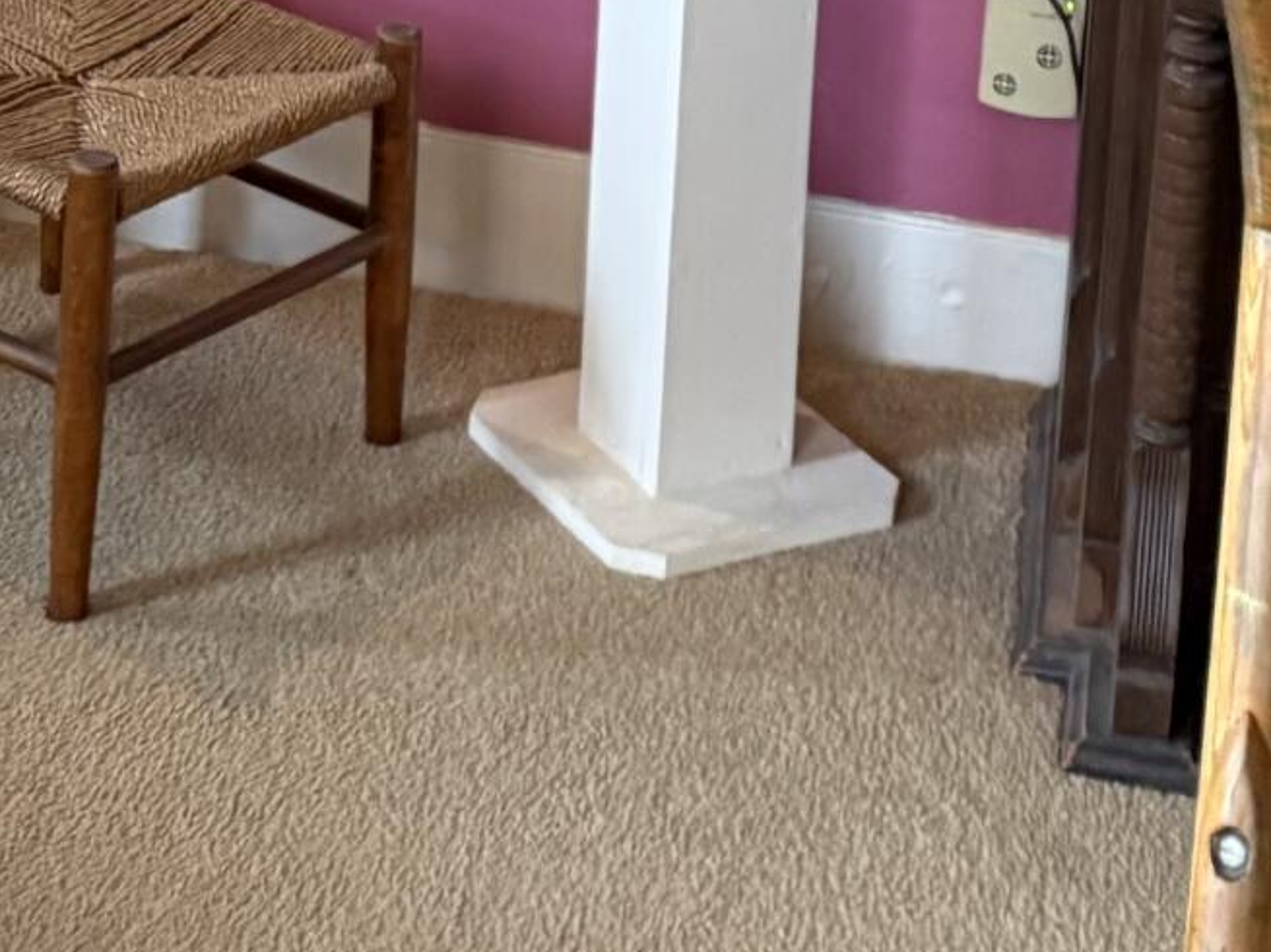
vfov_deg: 11.7
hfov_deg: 17.7
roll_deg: -3.0
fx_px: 4038
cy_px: -1088
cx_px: 239
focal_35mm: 110
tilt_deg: -5.2
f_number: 1.78
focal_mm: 6.76
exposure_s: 1/60
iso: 500
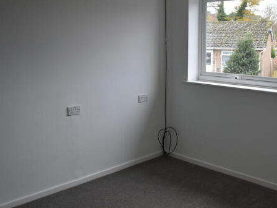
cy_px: 104
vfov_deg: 37.7
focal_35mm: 38
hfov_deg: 48.8
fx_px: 304
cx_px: 159
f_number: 4.5
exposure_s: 1/80
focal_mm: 18
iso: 400
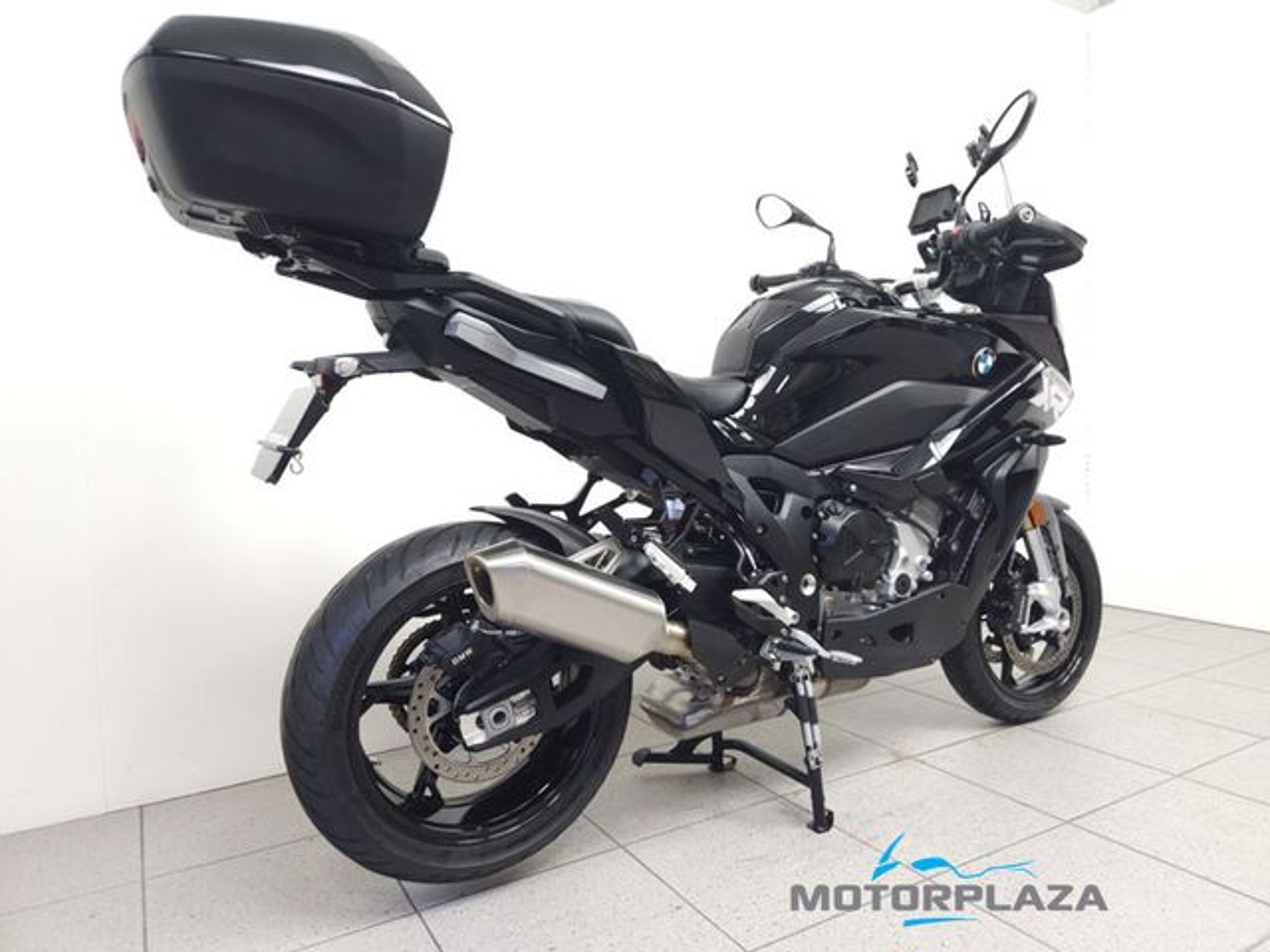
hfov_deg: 73.9
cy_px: 476
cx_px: 635
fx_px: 844
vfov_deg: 58.9
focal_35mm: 23
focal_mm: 5.4
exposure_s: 1/33
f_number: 1.8
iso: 125
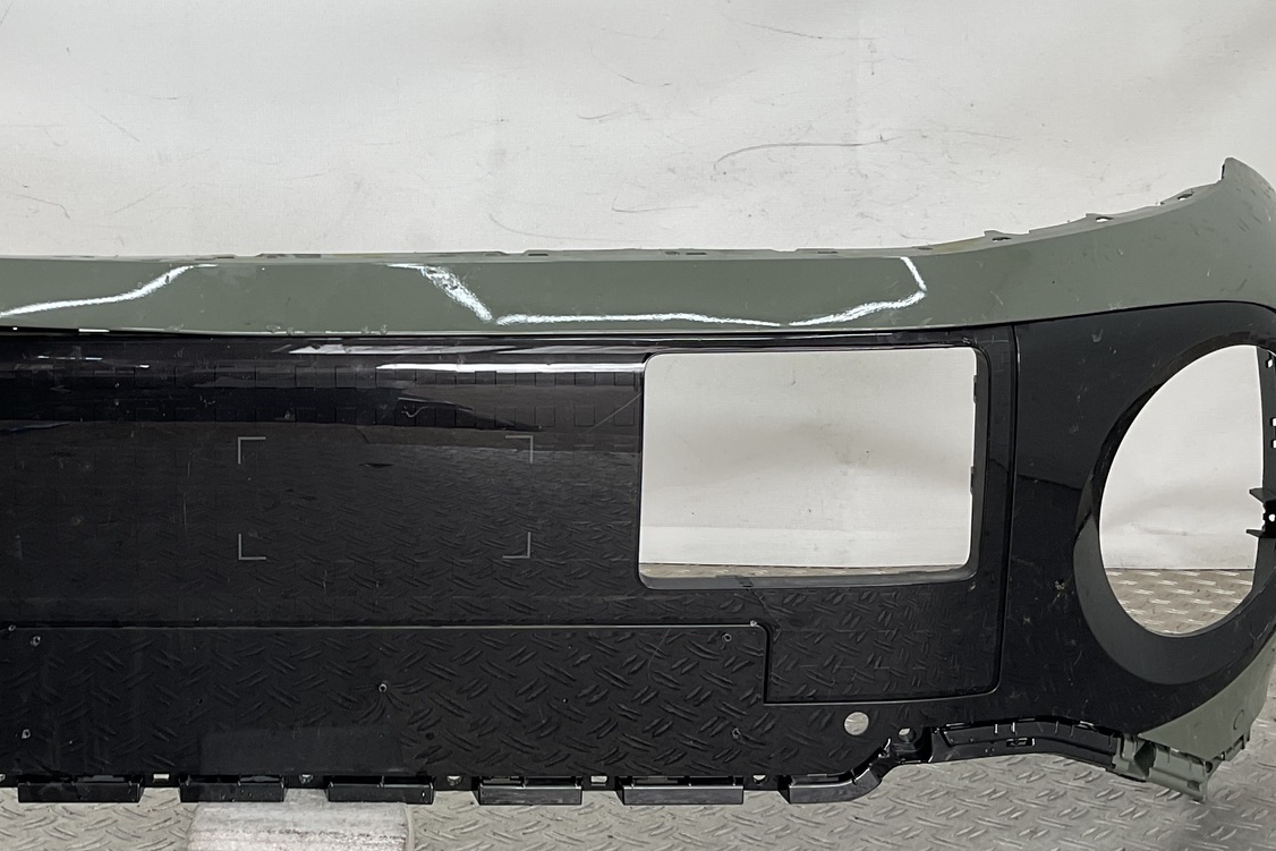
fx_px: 1914
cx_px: 329
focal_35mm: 54
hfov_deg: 36.1
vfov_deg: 25.0
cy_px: 337
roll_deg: -0.7
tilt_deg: -7.4
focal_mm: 3
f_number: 1.8
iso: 16
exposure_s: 1/136
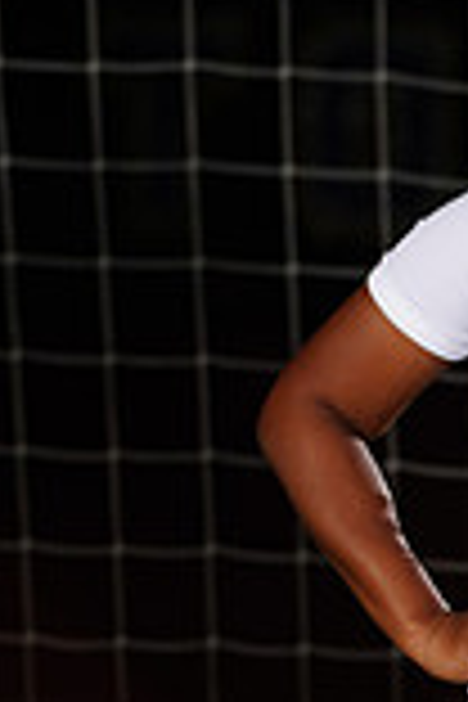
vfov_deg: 2.9
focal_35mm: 719
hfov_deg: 1.9
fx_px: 14019
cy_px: 954
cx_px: 538
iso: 200
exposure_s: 1/200
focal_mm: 194
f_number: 6.3
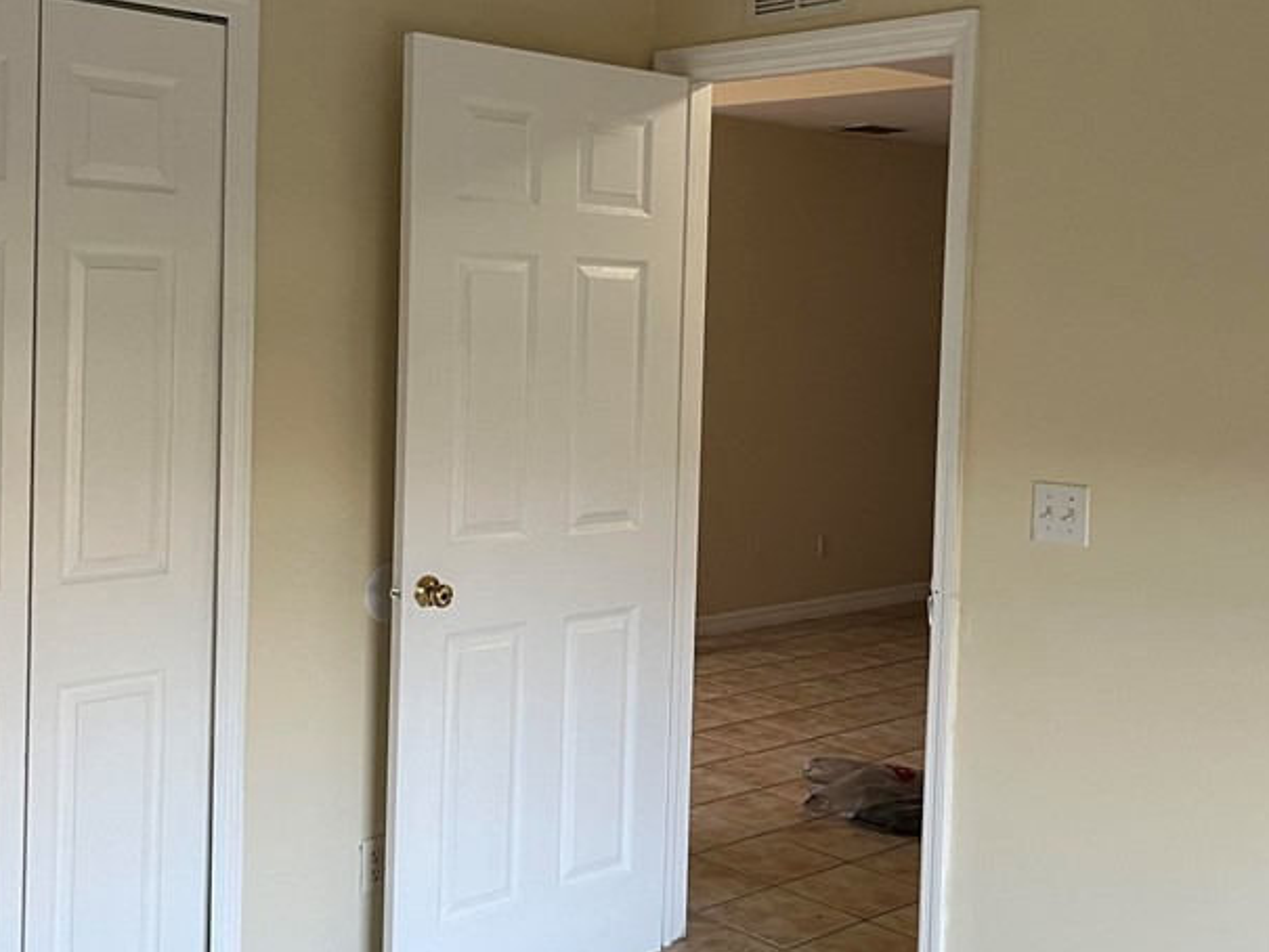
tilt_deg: -3.1
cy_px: 367
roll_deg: -1.0
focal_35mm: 44
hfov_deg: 42.9
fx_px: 1613
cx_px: 610
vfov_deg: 32.8
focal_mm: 5.1
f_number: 1.6
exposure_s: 1/60
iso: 100
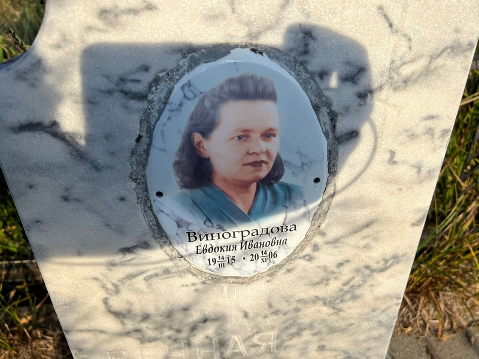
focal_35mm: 26
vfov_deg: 53.1
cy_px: 180
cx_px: 240
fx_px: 360
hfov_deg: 67.3
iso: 50
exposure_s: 1/2841
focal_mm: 5.7
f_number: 1.5
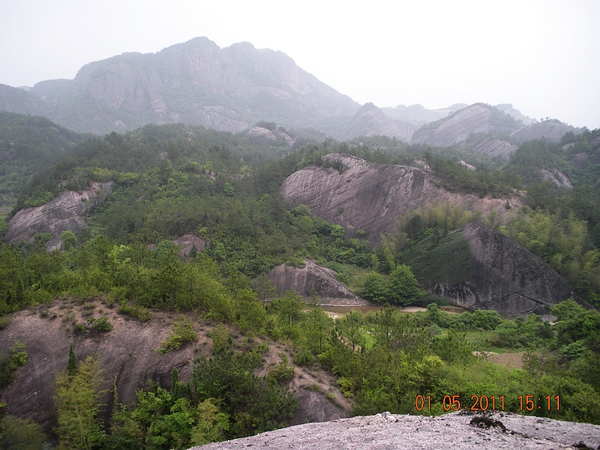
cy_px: 225
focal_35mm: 36
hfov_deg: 51.4
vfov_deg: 39.7
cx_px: 300
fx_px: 624
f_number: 3.5
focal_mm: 6.3
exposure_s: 1/134
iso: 64
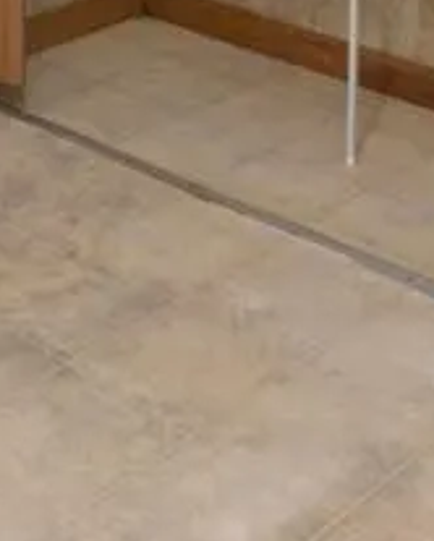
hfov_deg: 17.7
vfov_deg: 17.4
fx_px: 1395
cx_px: 157
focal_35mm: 87
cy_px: -465
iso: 400
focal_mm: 12
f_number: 11
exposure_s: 1/3
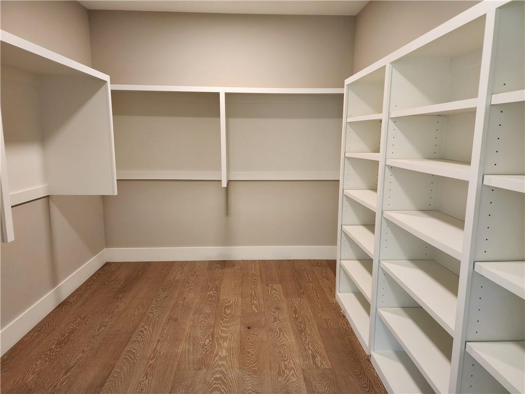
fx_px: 349
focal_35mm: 23
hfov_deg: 73.9
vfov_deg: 58.9
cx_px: 262
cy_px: 197
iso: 320
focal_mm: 6.4
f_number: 1.8
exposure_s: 1/120
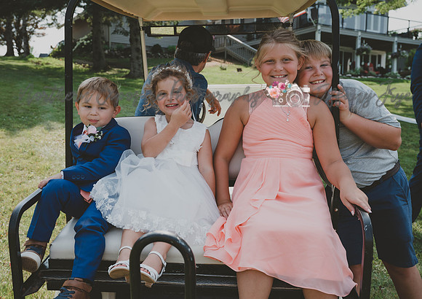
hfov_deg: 48.0
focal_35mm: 40
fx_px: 473
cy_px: 150
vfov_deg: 35.0
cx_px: 198
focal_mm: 38
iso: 100
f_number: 5.6
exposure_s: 1/250
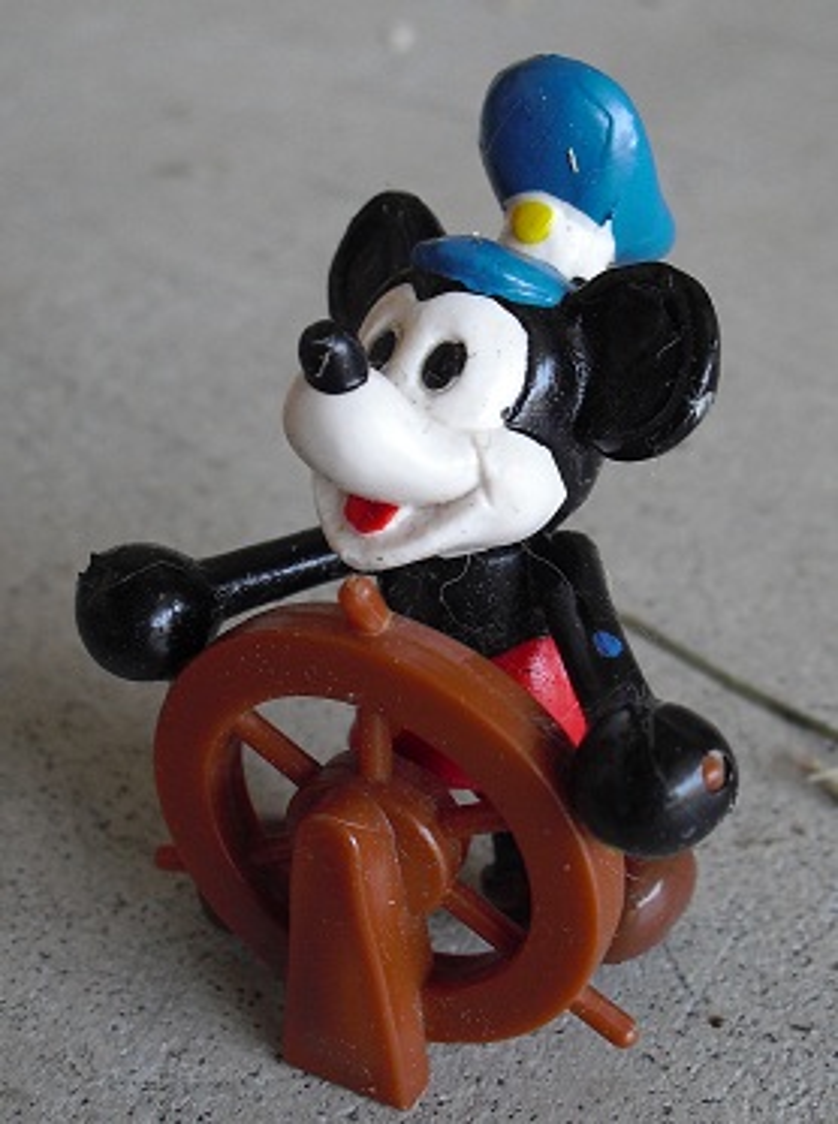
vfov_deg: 51.5
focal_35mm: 36
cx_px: 419
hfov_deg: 39.5
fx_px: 1167
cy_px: 562
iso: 200
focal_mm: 6.3
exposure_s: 1/100
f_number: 3.1
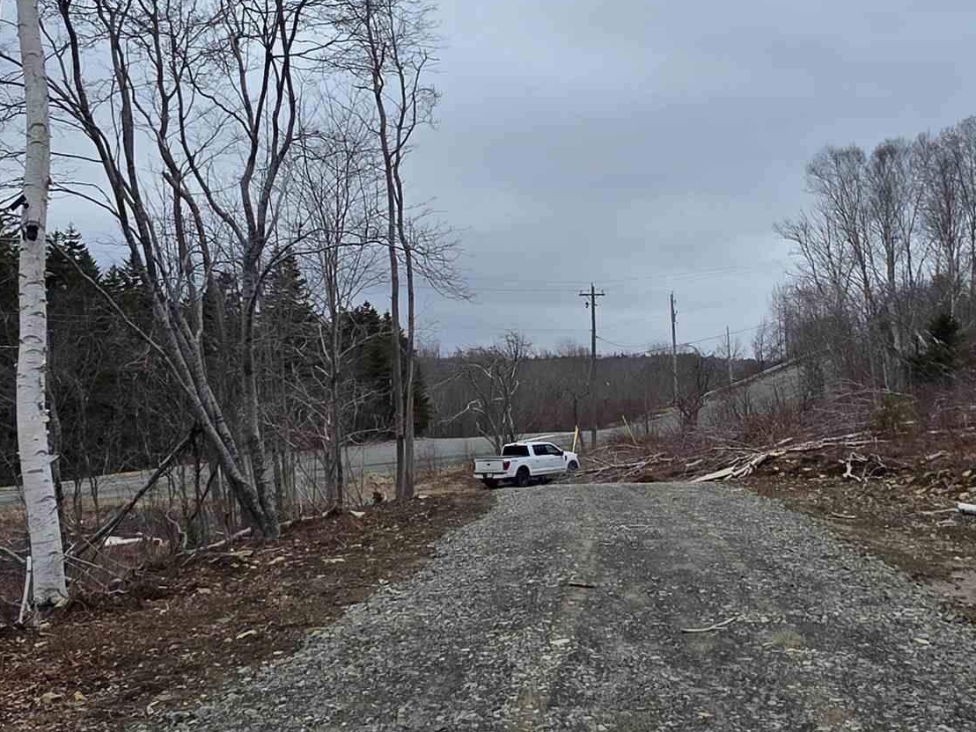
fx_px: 1015
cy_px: 343
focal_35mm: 36
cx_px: 575
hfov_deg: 51.1
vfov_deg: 39.6
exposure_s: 1/1380
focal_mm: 2.2
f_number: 1.9
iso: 40
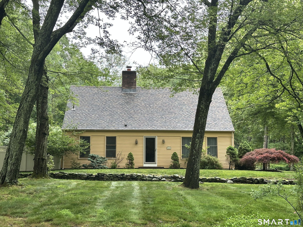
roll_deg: +0.0
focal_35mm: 48
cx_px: 152
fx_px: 420
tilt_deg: +7.7
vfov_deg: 30.3
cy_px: 114
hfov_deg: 39.7
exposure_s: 1/350
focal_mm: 6.86
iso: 64
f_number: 1.78
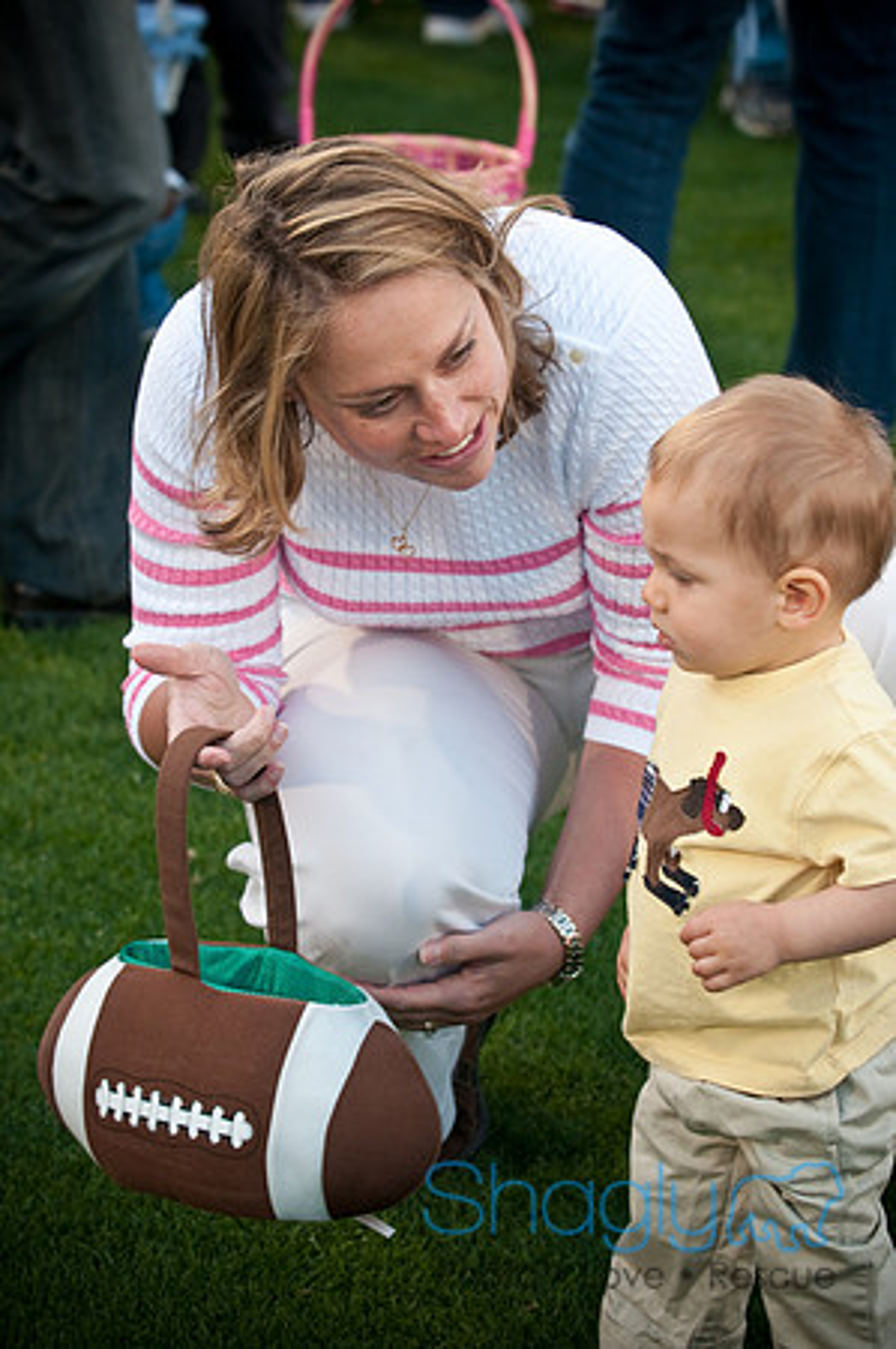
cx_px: 448
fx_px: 4490
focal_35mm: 120
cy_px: 674
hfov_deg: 11.4
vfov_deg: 17.1
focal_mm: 80
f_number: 5.6
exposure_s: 1/125
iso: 400
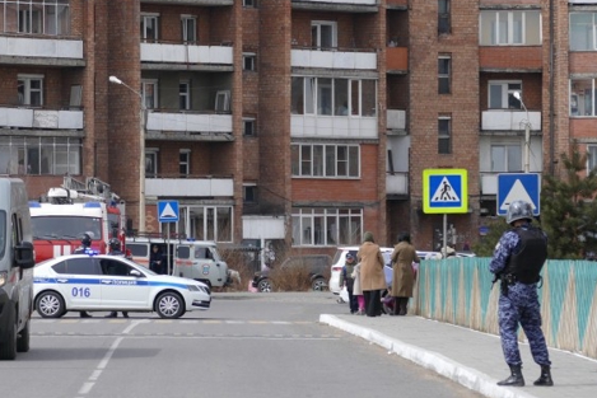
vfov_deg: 5.4
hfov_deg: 8.0
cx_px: 172
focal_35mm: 256
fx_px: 4246
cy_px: 268
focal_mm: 58.01
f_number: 3.9
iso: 125
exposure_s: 1/1000
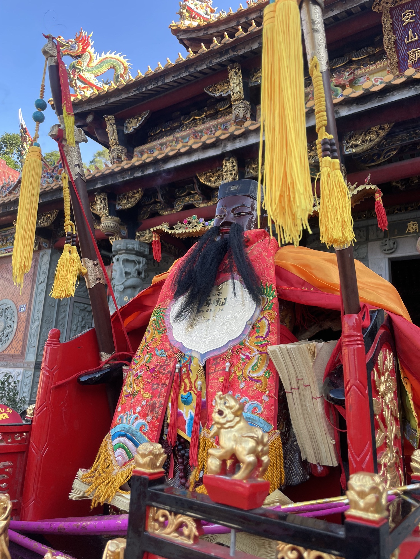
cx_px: 210
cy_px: 280
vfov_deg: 67.3
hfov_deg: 53.1
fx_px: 421
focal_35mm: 26
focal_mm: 4.2
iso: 32
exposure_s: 1/240
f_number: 1.6
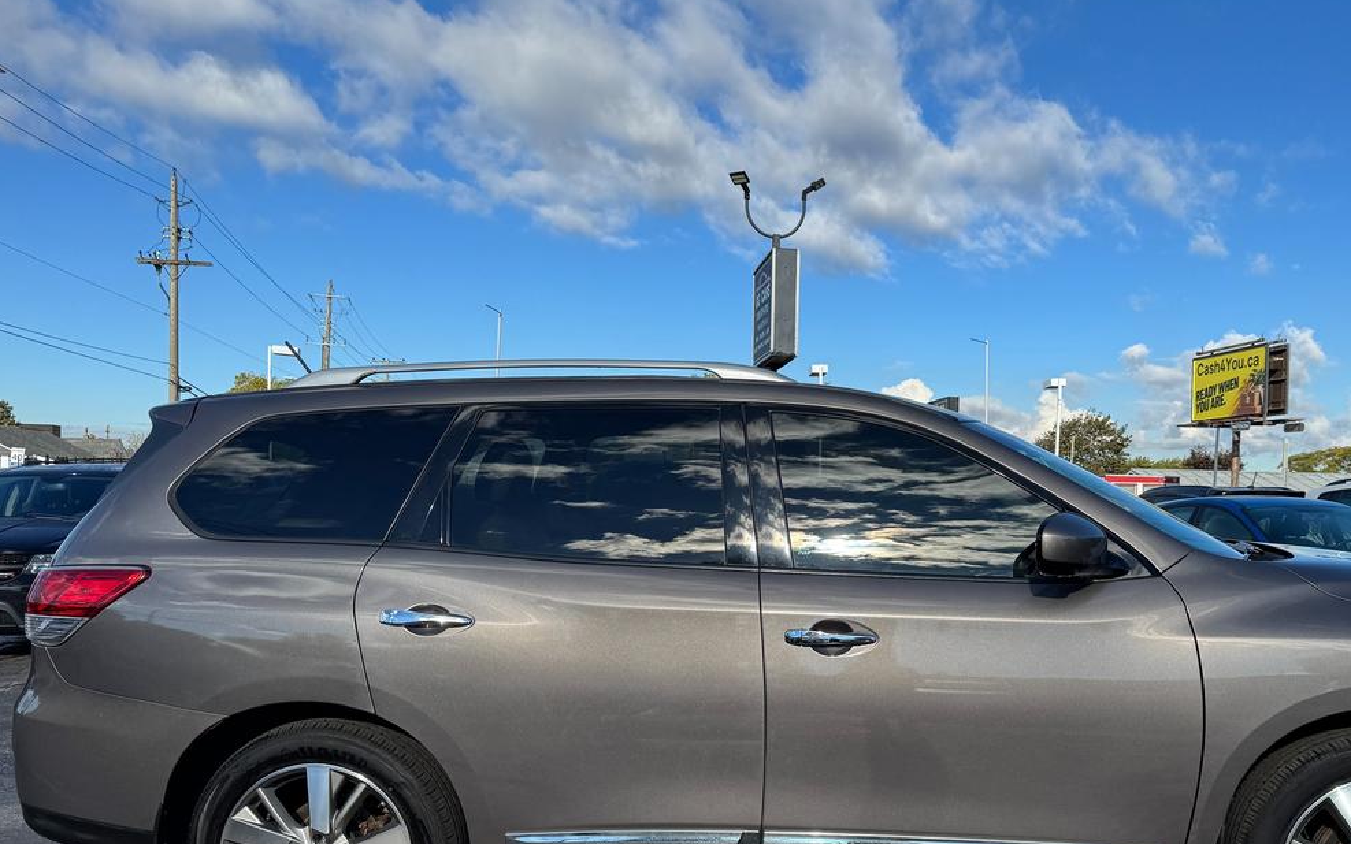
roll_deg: -1.3
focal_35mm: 33
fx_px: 1215
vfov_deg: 38.1
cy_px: 531
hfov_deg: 57.6
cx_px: 827
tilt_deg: -2.3
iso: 80
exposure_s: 1/4310
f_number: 1.78
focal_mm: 6.76
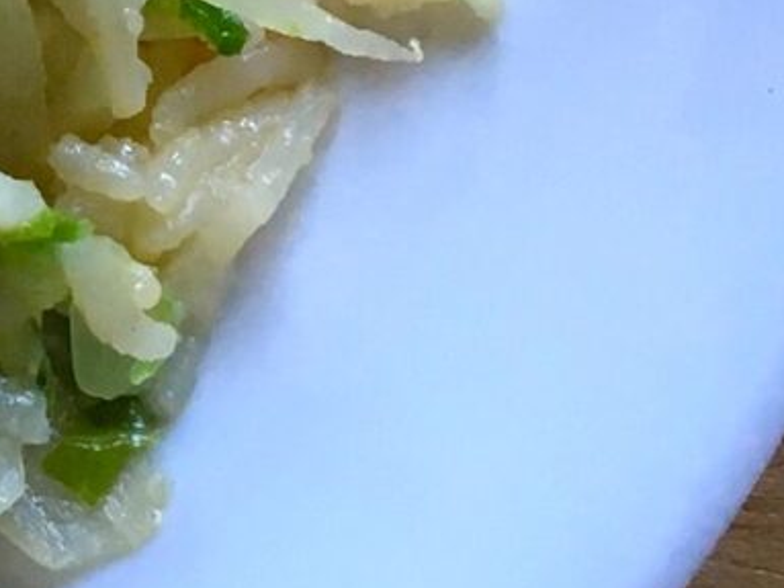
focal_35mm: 194
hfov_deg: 9.2
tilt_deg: -85.9
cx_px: -1050
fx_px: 4392
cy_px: -565
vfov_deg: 7.4
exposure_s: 1/30
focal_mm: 4.15
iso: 25
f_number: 2.2
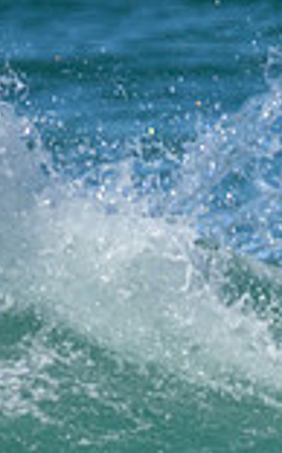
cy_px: 528
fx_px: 39903
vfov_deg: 0.7
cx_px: 458
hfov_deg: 0.4
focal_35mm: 3233
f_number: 11
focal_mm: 800
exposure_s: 1/2000
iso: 3200
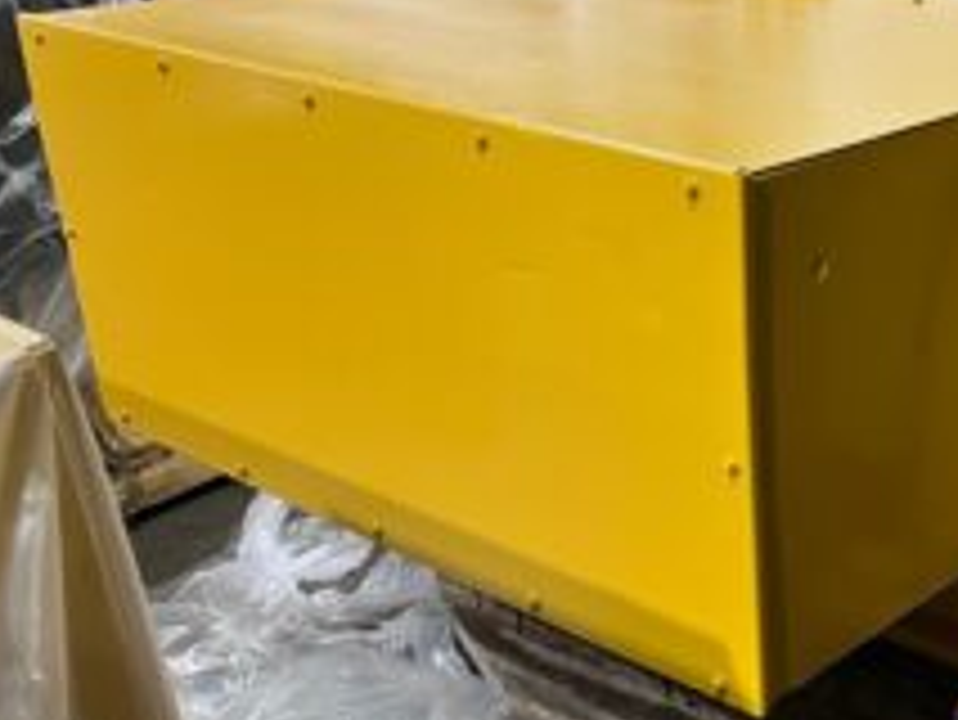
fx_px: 1523
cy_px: 432
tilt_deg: -24.6
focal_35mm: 55
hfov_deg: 32.2
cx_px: 954
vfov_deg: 26.5
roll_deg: -0.3
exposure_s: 1/60
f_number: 1.6
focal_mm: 5.1
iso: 320
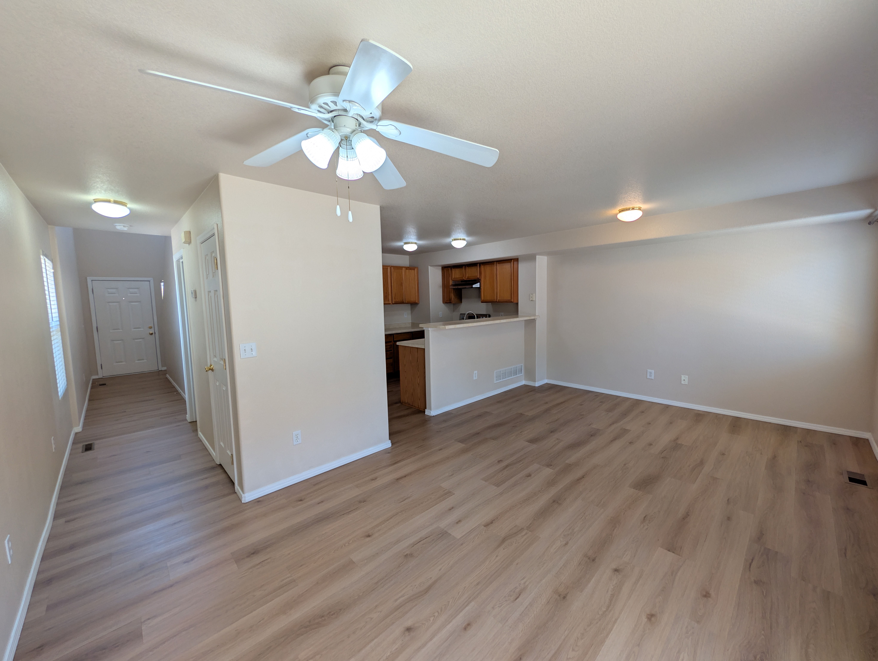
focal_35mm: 12
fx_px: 305
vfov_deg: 94.6
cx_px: 439
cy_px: 330
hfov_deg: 110.5
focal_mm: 2.02
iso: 47
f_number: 1.7
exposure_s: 1/173
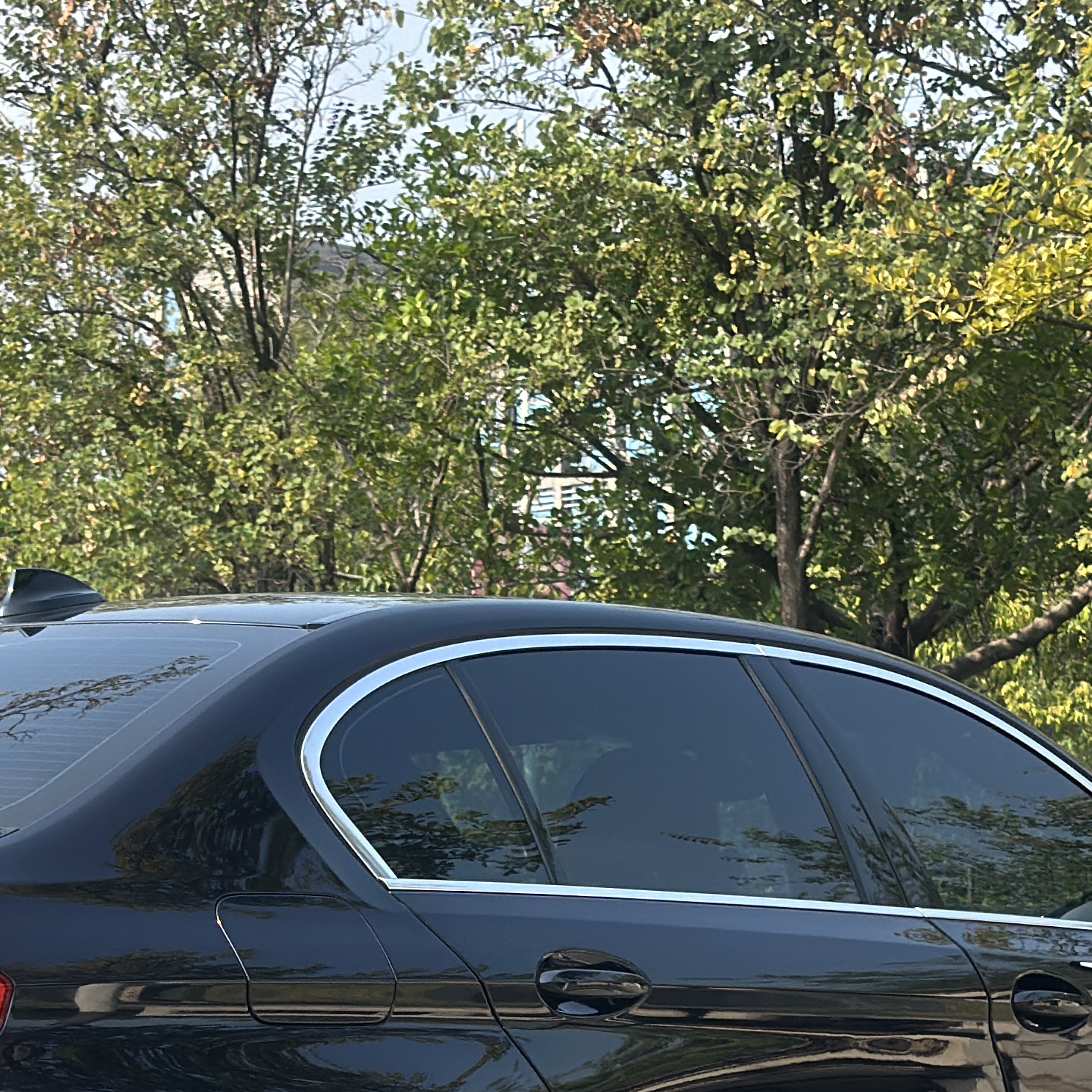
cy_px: 947
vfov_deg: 15.0
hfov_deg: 15.1
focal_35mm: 115
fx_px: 4104
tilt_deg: -0.6
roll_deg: +1.0
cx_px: 299
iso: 80
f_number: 1.78
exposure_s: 1/1639
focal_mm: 6.86
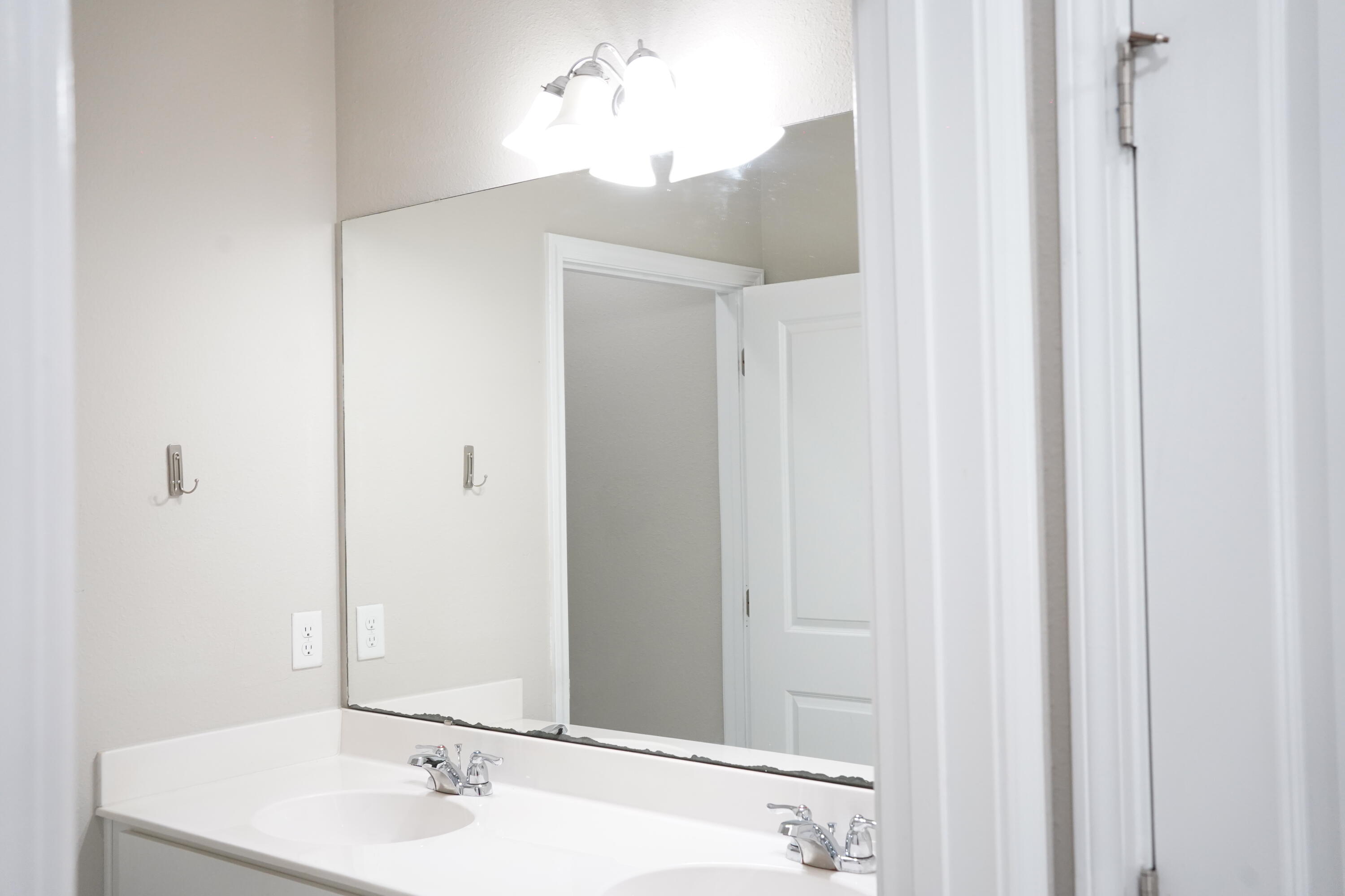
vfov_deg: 37.9
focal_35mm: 35
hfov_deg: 54.4
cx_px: 672
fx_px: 1308
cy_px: 448
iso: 3200
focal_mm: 35
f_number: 6.3
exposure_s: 1/60
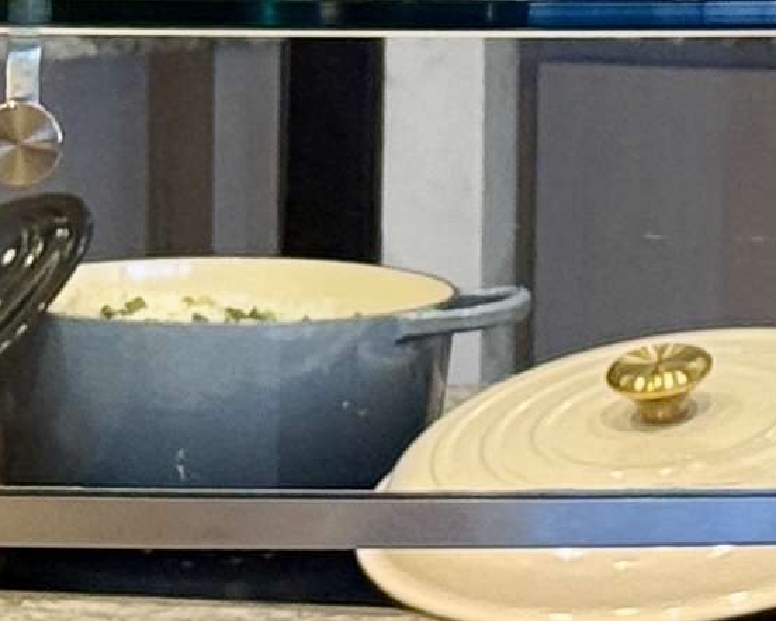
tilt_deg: -1.7
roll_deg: -0.8
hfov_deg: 5.6
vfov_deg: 4.5
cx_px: 1022
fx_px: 7857
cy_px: -530
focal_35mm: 342
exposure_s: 1/55
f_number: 1.78
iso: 160
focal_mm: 6.76
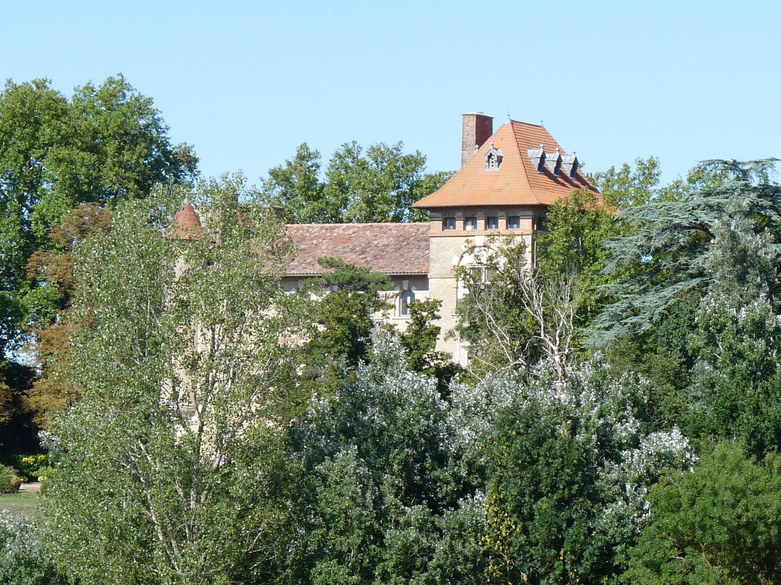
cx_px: 390
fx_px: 4242
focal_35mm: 188
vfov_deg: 7.9
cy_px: 292
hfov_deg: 10.5
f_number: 5.6
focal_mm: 19.4
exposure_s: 1/400
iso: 100
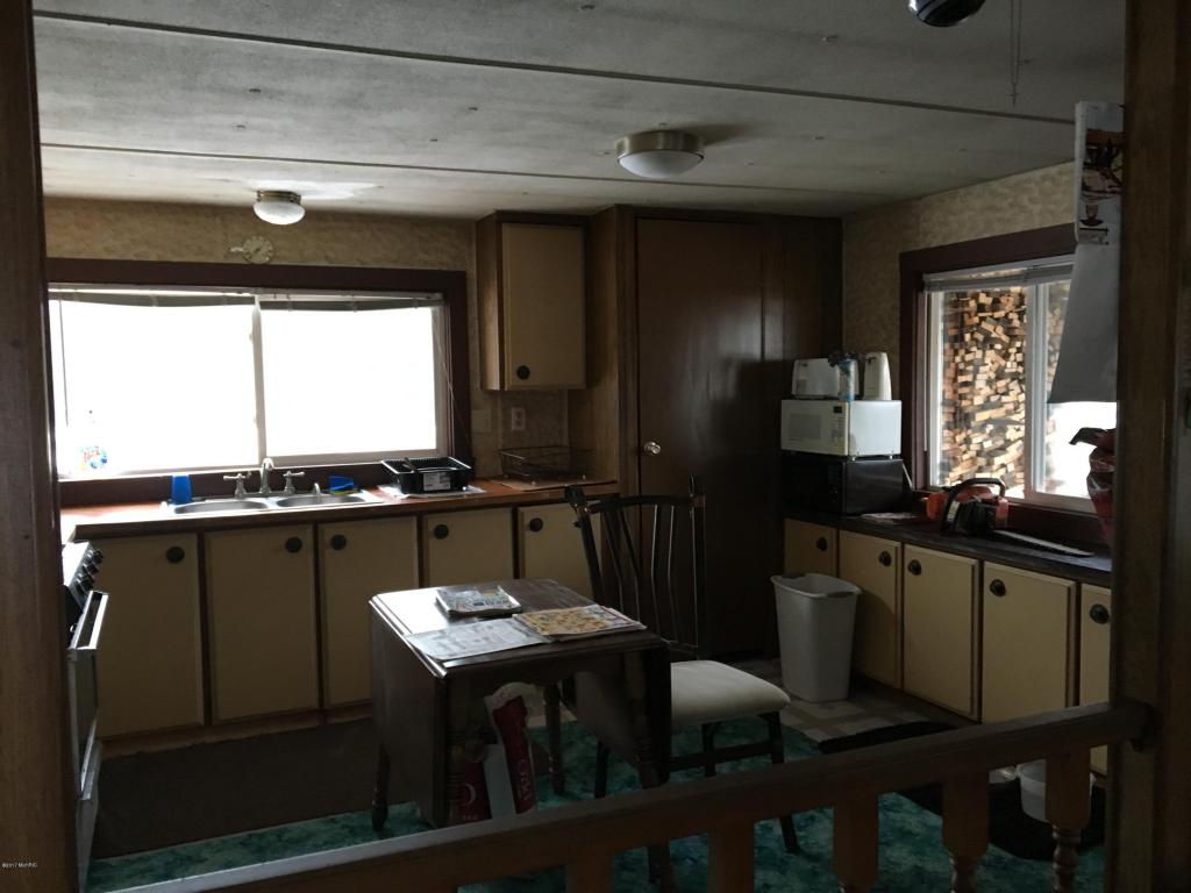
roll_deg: +0.7
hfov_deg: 61.7
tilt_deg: -5.7
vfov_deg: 48.2
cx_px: 596
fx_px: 998
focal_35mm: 29
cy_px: 446
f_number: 2.2
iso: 200
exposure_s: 1/24
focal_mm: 4.15
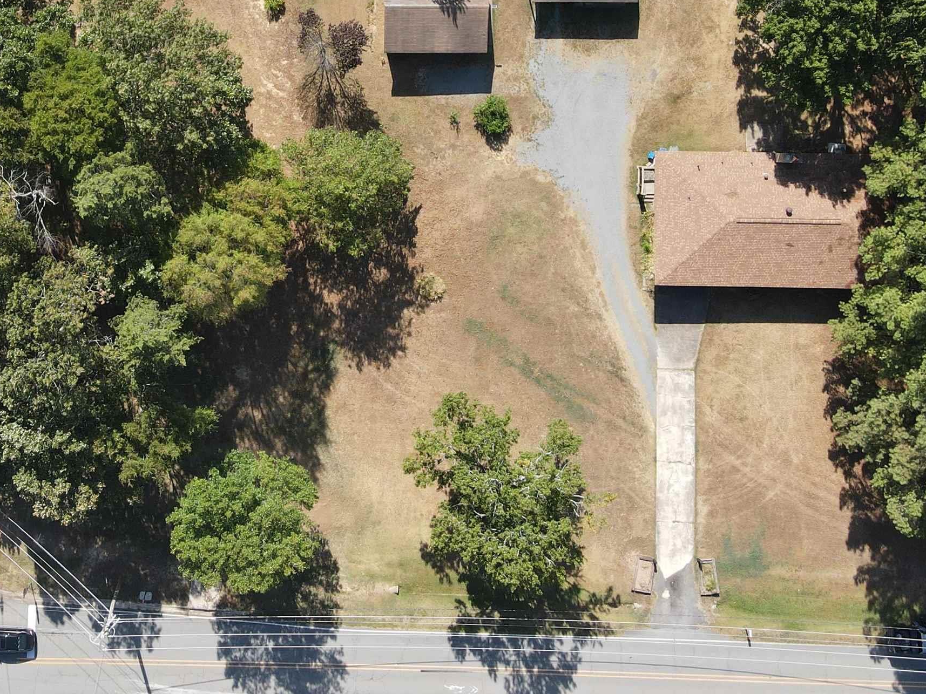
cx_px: 288
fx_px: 1150
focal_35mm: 43
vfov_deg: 32.1
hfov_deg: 43.1
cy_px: 81
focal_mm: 4.5
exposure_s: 1/320
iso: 100
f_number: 2.8
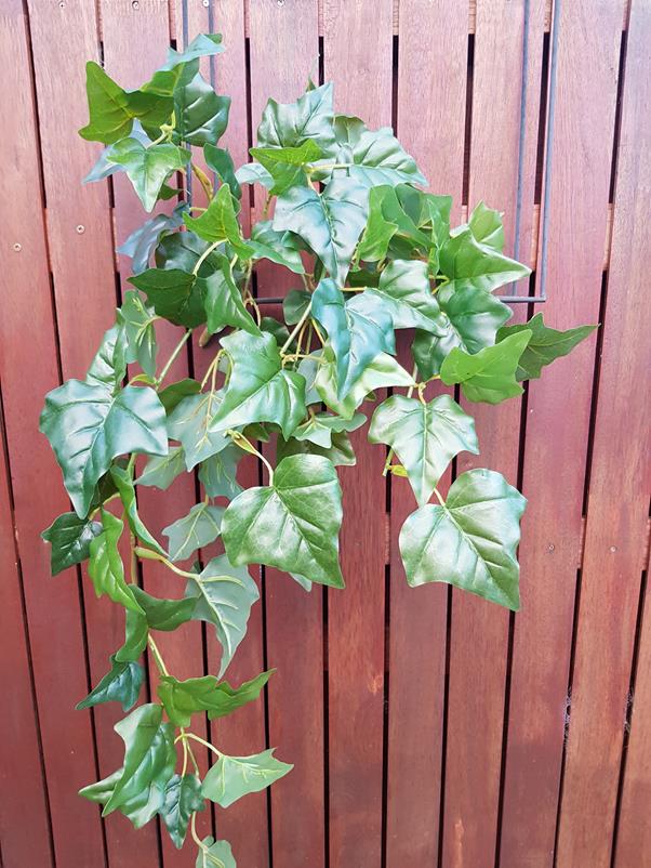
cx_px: 326
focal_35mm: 26
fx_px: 652
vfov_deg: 67.3
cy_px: 434
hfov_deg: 53.1
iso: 125
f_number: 1.7
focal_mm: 4.3
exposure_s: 1/50
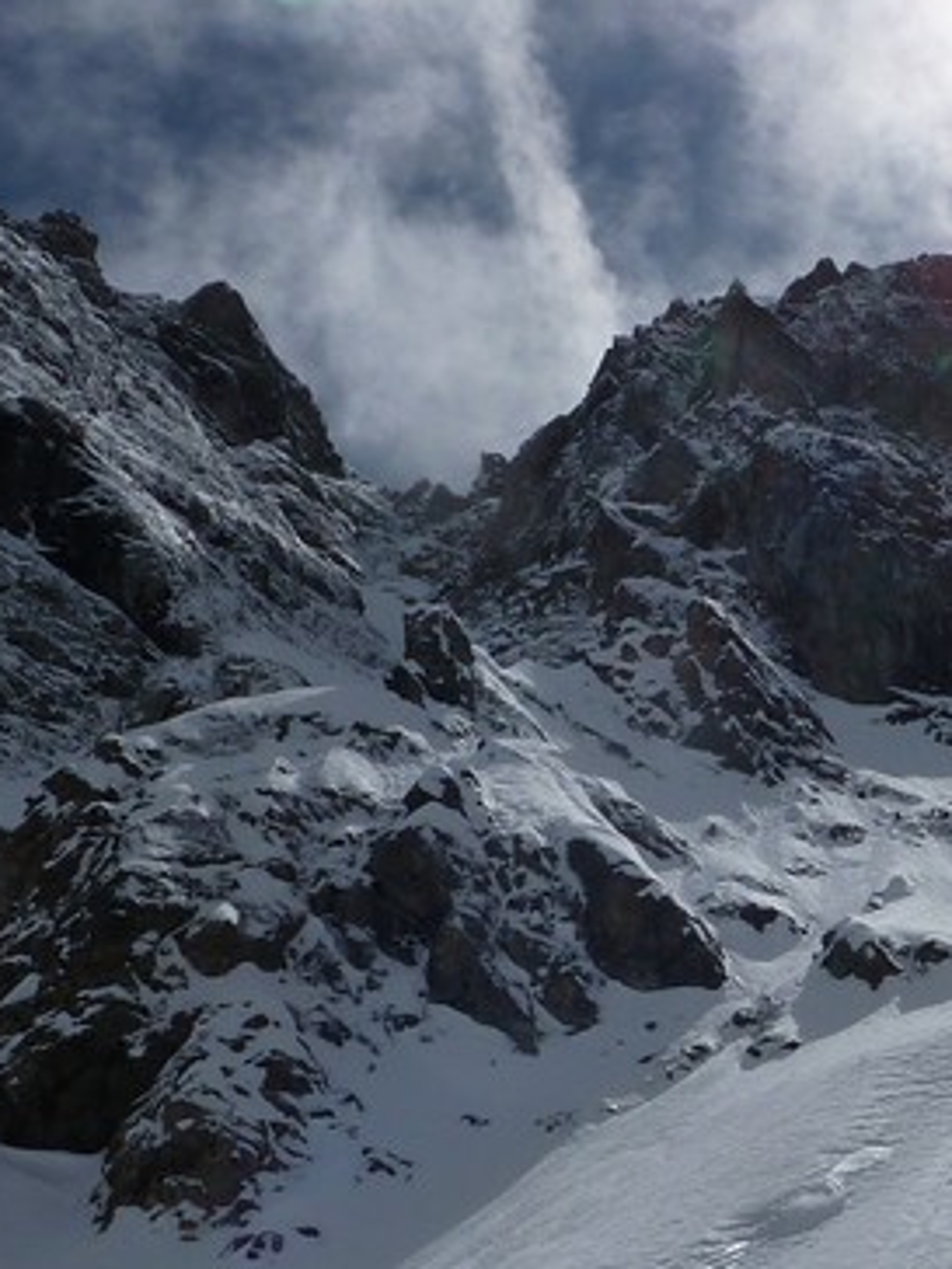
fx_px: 2567
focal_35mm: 70
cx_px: 764
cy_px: 640
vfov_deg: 27.8
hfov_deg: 20.8
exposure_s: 1/2000
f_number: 6.3
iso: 80
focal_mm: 4.7
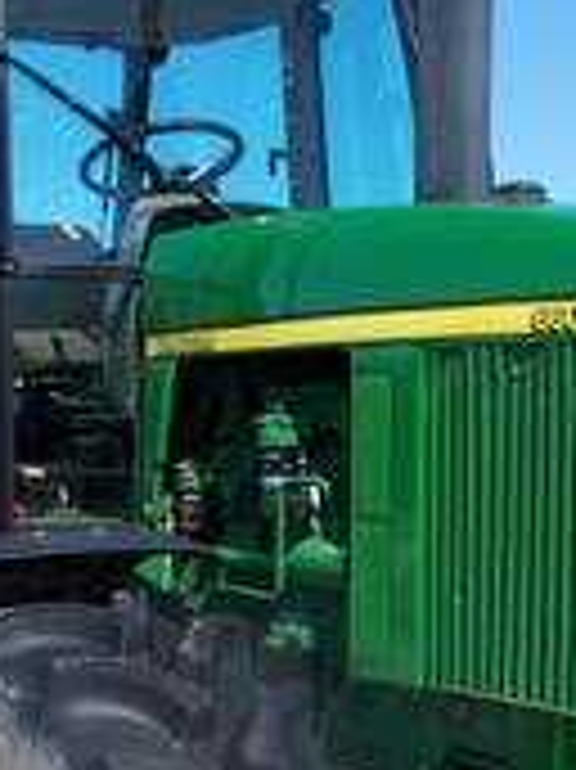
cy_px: 765
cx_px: 162
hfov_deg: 17.1
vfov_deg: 22.0
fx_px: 1910
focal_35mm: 86
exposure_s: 1/400
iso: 64
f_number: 5
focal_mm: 7.54
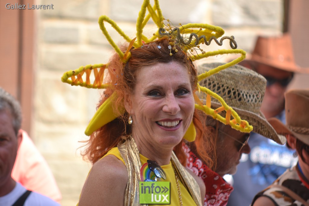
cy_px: 103
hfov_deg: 9.1
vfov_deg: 6.1
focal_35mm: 225
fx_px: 1931
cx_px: 154
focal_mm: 150
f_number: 2.8
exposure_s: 1/400
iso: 100
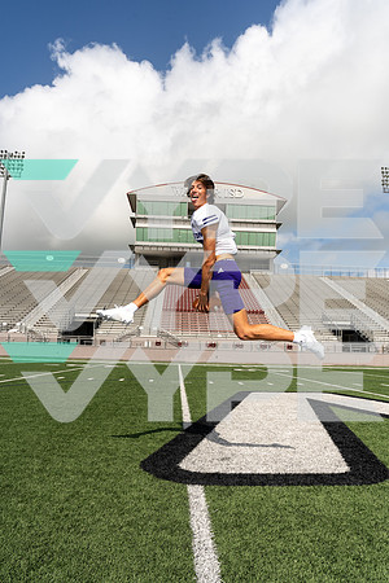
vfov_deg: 67.4
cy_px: 292
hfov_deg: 47.9
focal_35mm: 27
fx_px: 438
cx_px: 194
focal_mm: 27
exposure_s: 1/250
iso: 100
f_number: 11
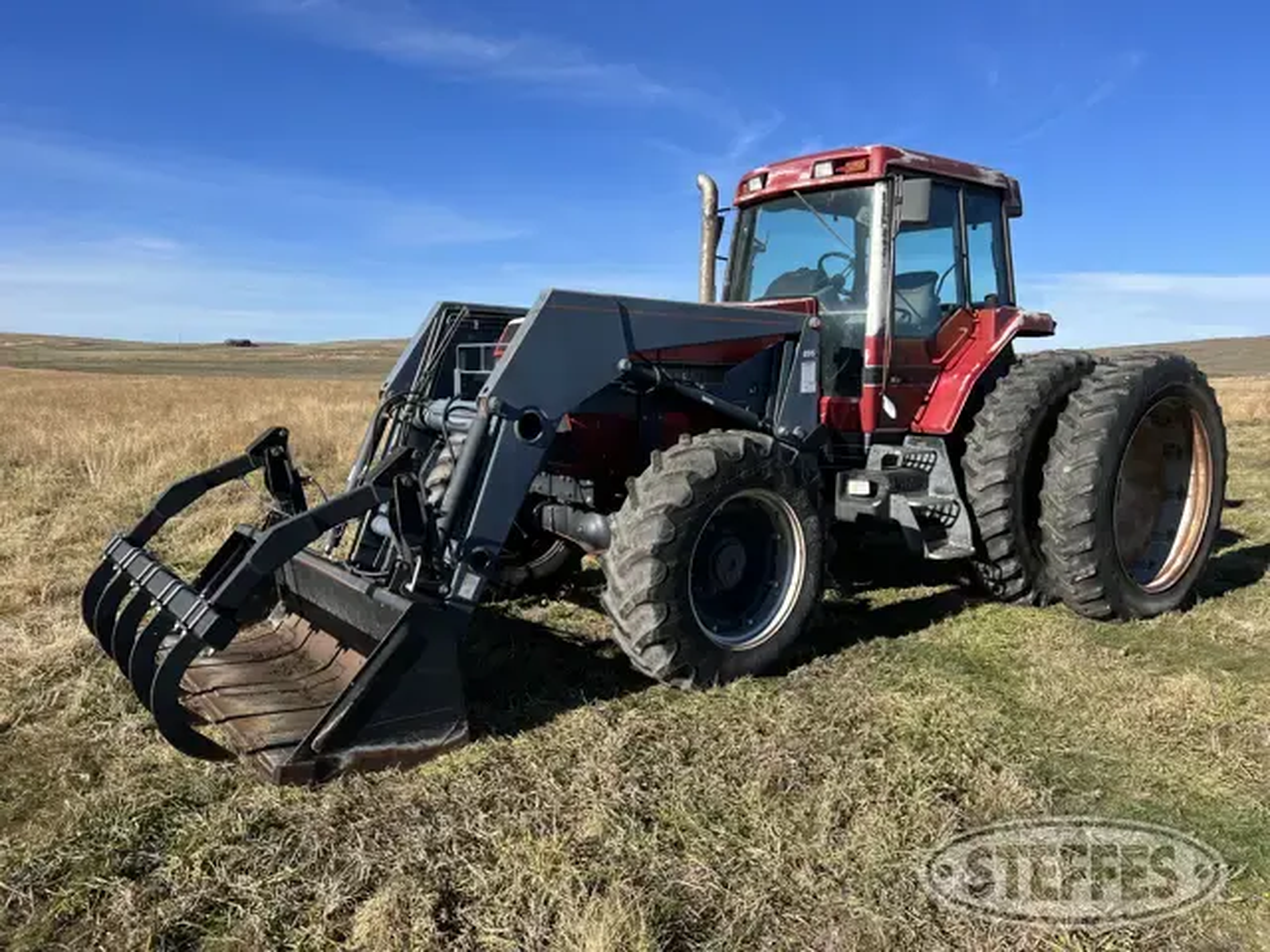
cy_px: 476
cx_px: 635
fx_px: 954
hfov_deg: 67.3
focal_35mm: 26
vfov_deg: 53.1
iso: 50
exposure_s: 1/3356
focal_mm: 5.7
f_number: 1.5
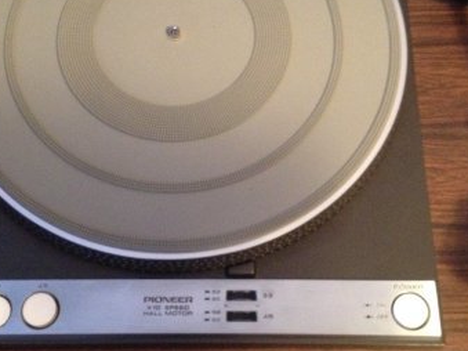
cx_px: 217
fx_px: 838
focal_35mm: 62
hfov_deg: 31.2
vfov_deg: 23.6
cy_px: 159
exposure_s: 1/15
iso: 640
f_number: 2.4
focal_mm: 4.28
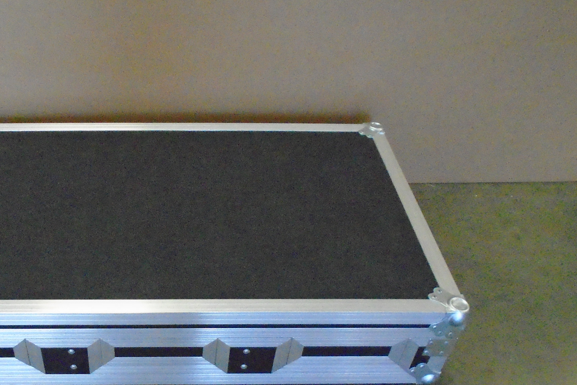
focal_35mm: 40
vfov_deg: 32.6
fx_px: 641
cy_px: 298
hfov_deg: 47.1
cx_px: 161
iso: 1600
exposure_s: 1/250
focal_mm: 4.6
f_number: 3.2
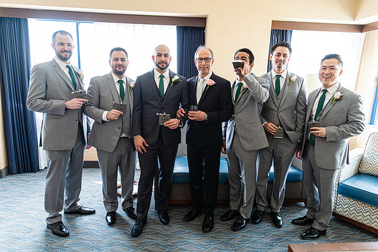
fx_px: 252
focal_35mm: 24
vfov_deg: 53.2
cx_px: 189
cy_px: 126
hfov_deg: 73.7
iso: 1000
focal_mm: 24
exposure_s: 1/200
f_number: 2.2
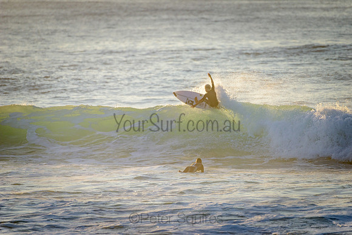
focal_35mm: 500
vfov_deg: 2.8
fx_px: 4890
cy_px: 118
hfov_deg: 4.1
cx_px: 176
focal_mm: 500
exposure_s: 1/2000
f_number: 5.6
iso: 320
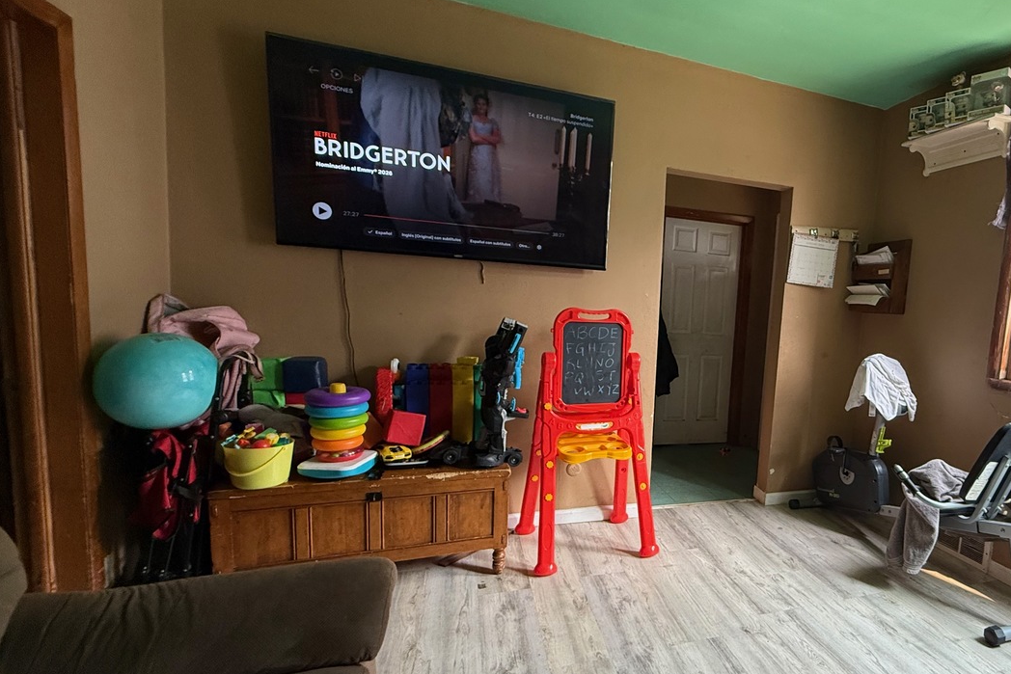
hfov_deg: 80.6
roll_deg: -3.4
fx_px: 562
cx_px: 689
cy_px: 376
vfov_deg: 61.8
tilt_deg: -6.7
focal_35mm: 20
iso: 320
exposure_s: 1/99
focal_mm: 2.22
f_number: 2.2
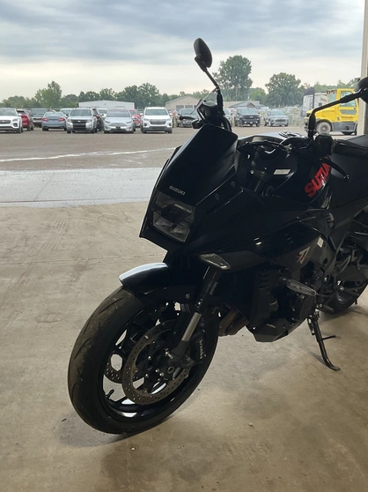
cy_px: 245
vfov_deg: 47.9
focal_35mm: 39
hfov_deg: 36.8
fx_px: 553
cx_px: 201
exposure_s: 1/122
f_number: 1.8
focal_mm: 3
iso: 64
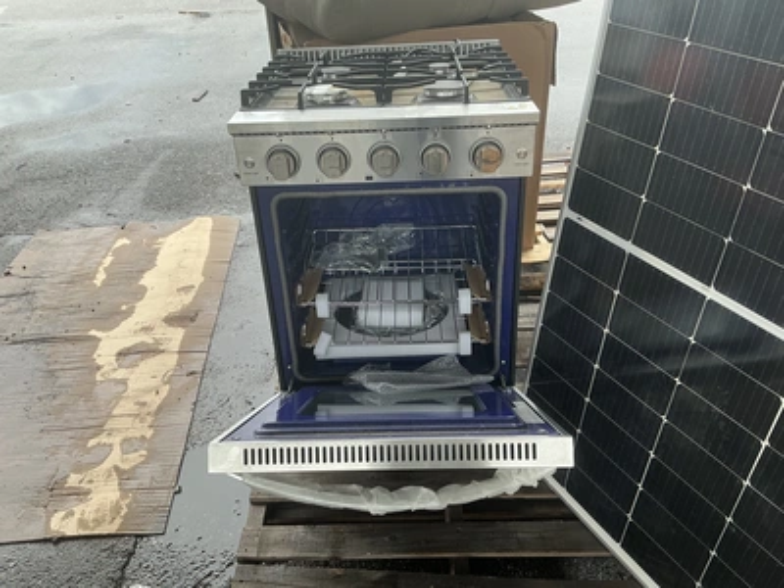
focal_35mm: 28
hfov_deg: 63.4
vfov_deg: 49.7
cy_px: 294
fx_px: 634
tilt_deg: -30.9
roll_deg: +4.1
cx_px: 392
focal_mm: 3
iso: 20
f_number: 1.8
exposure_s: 1/162
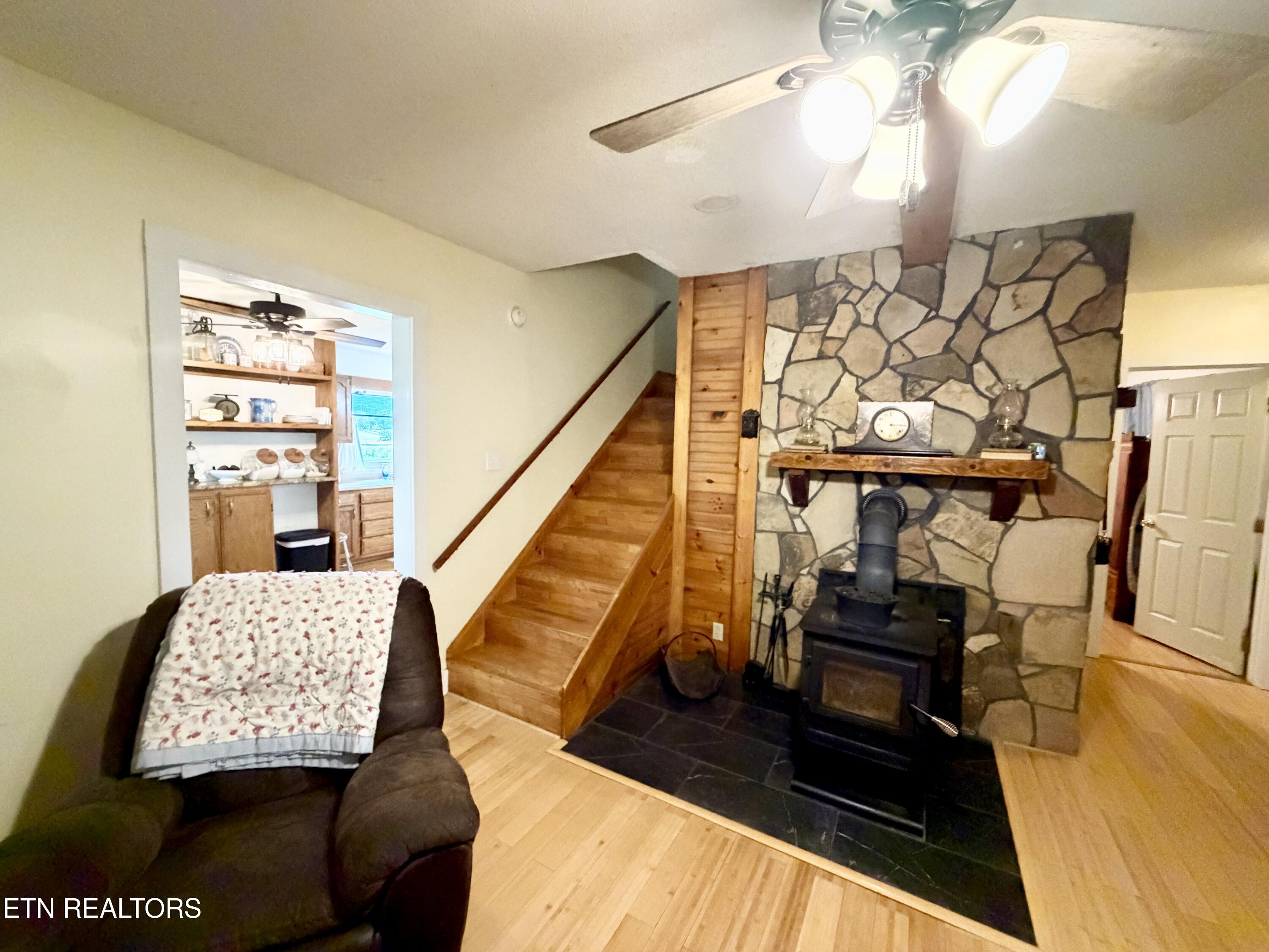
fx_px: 513
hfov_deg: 102.1
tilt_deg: -5.3
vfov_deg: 85.7
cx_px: 634
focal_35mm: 14
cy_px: 476
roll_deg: +0.3
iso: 1000
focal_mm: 2.22
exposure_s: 1/60
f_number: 2.2
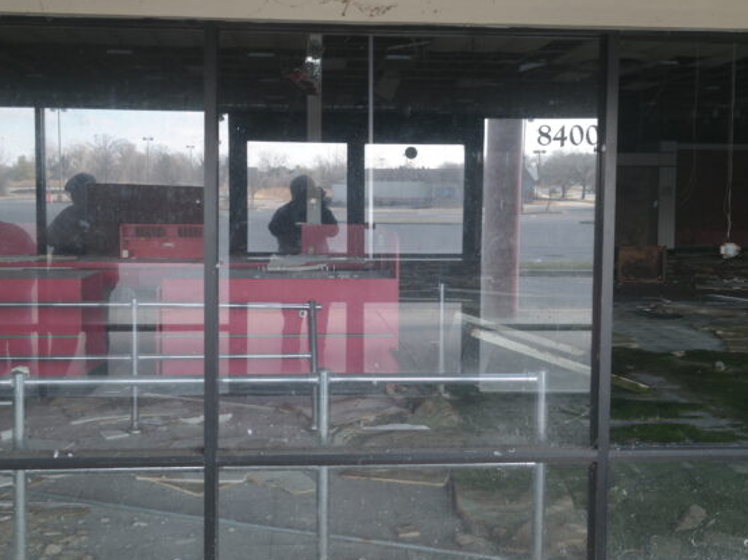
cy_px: 243
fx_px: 864
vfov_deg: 35.9
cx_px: 377
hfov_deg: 46.8
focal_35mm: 40
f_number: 3.5
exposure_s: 1/60
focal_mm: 20
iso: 200
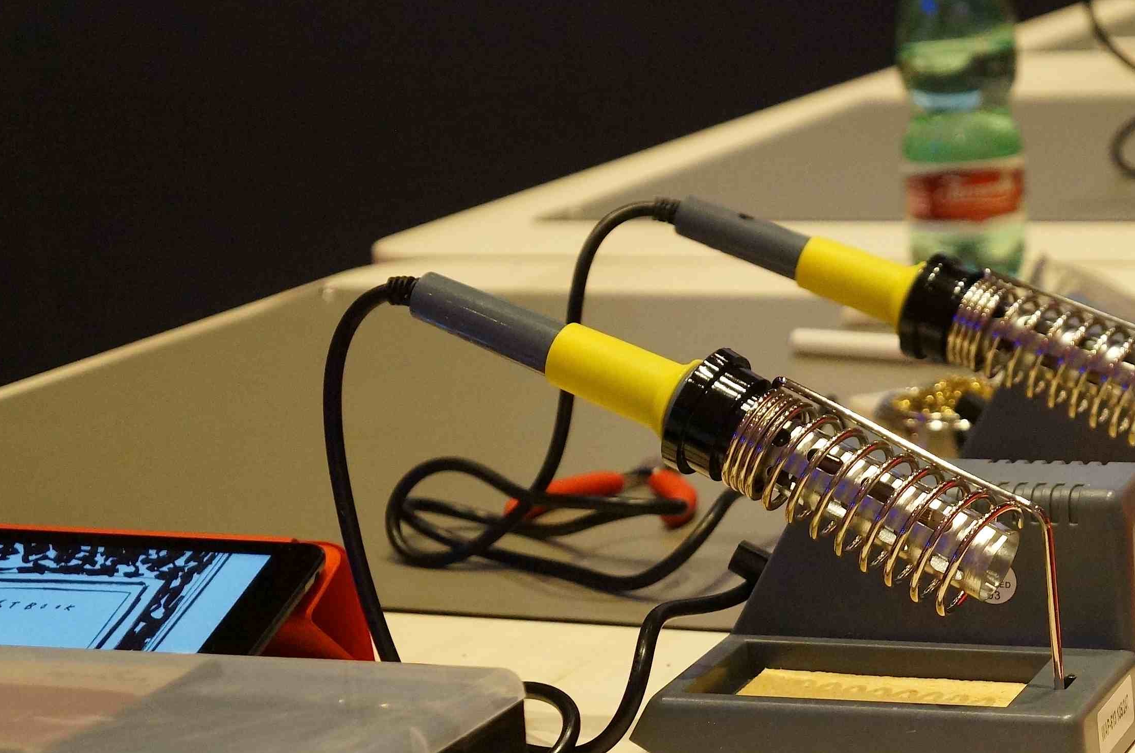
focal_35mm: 99
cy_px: 538
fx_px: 3110
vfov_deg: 13.8
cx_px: 824
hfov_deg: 20.5
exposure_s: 1/80
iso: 3200
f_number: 4.5
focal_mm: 41
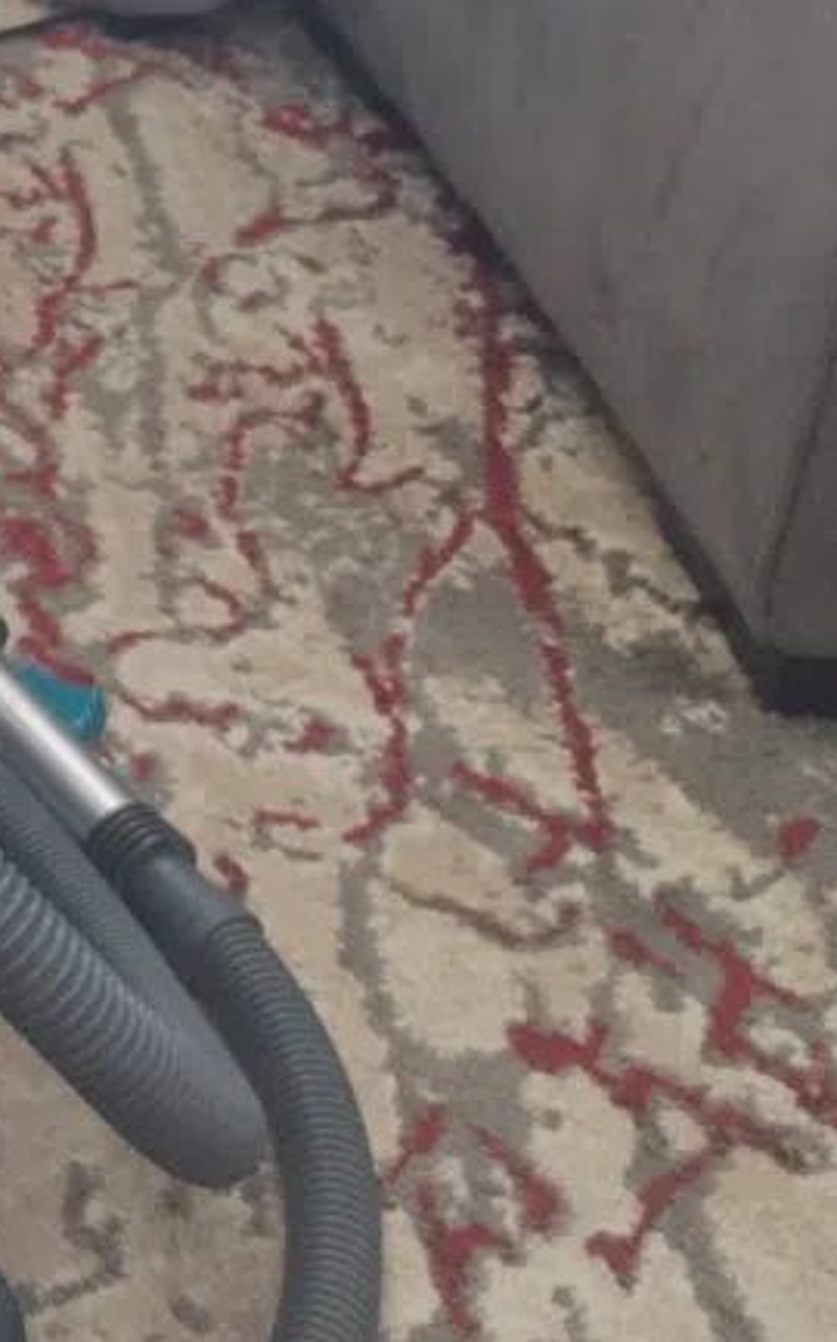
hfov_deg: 13.0
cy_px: -82
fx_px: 3546
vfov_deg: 20.6
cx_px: -242
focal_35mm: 97
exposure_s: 1/33.3
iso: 222
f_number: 1.8
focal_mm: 4.75
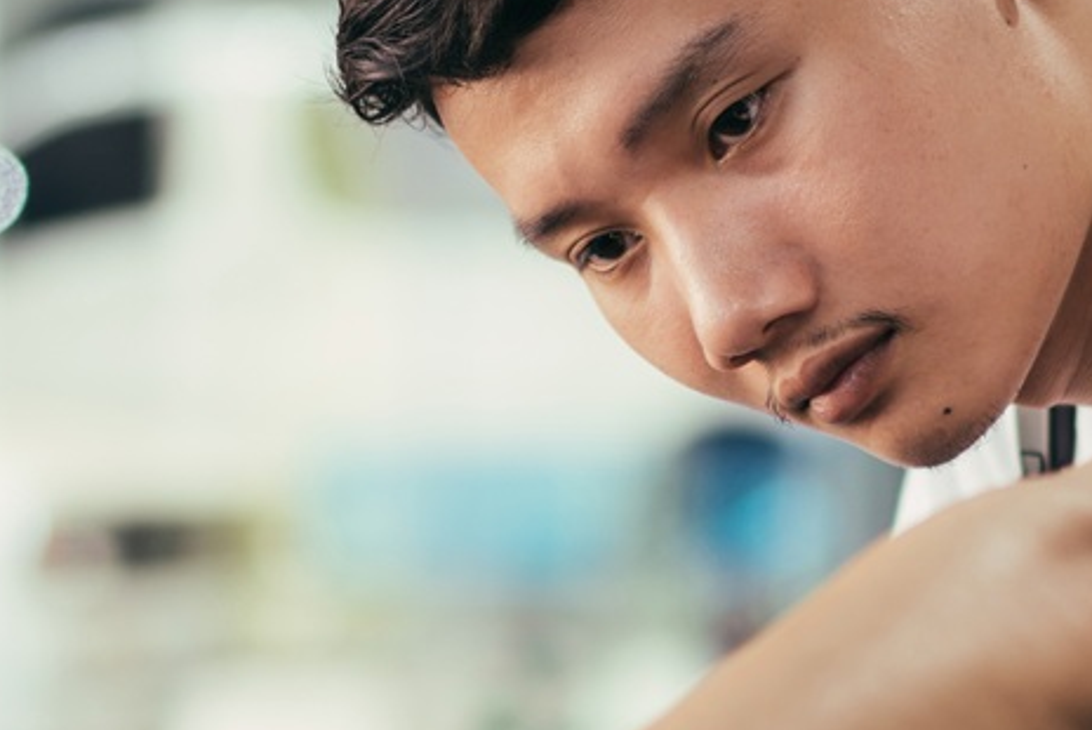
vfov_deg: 6.0
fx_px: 6901
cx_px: 577
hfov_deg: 9.0
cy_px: 590
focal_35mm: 227
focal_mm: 55
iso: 125
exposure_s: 1/160
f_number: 1.8
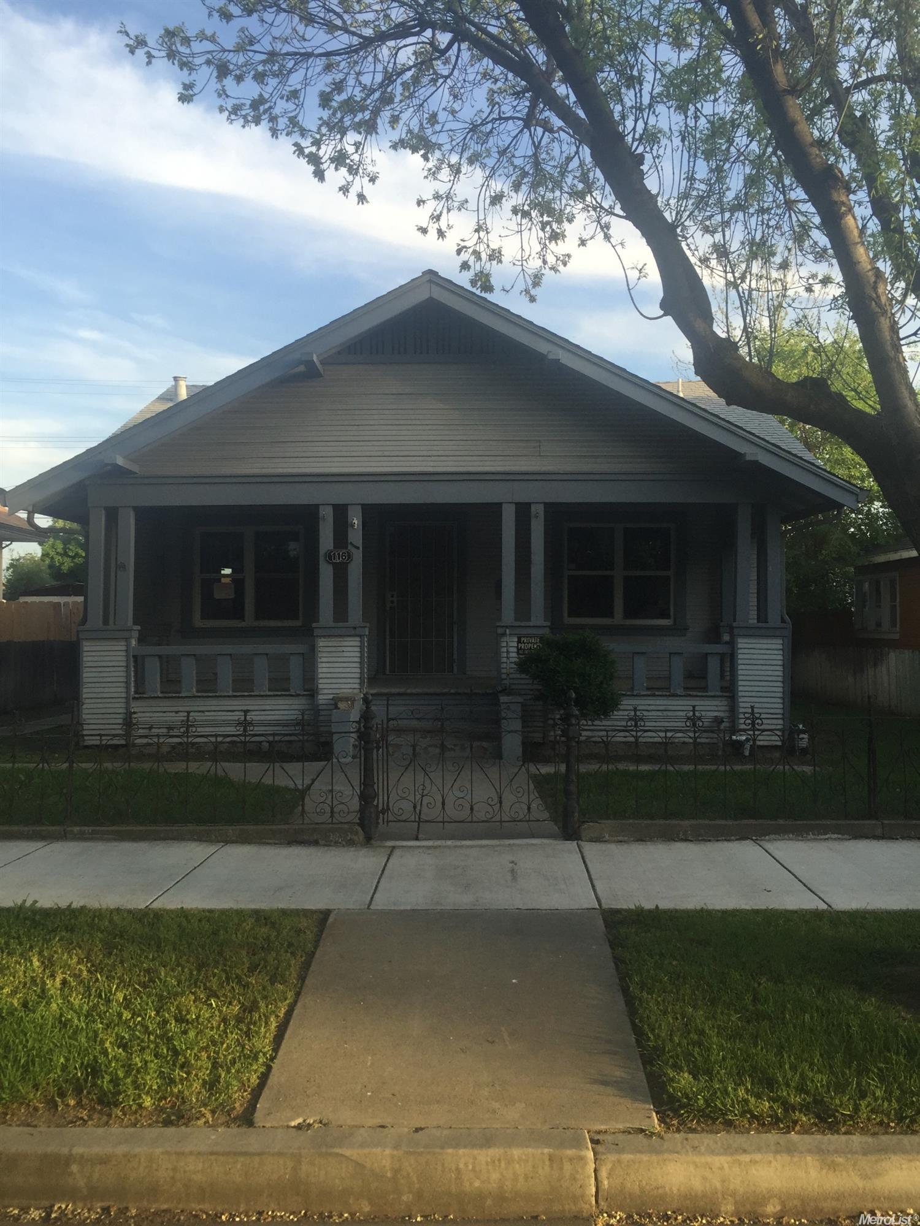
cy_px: 613
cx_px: 460
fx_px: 1028
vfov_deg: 61.7
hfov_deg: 48.2
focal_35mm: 29
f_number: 2.2
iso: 32
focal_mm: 4.15
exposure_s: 1/412
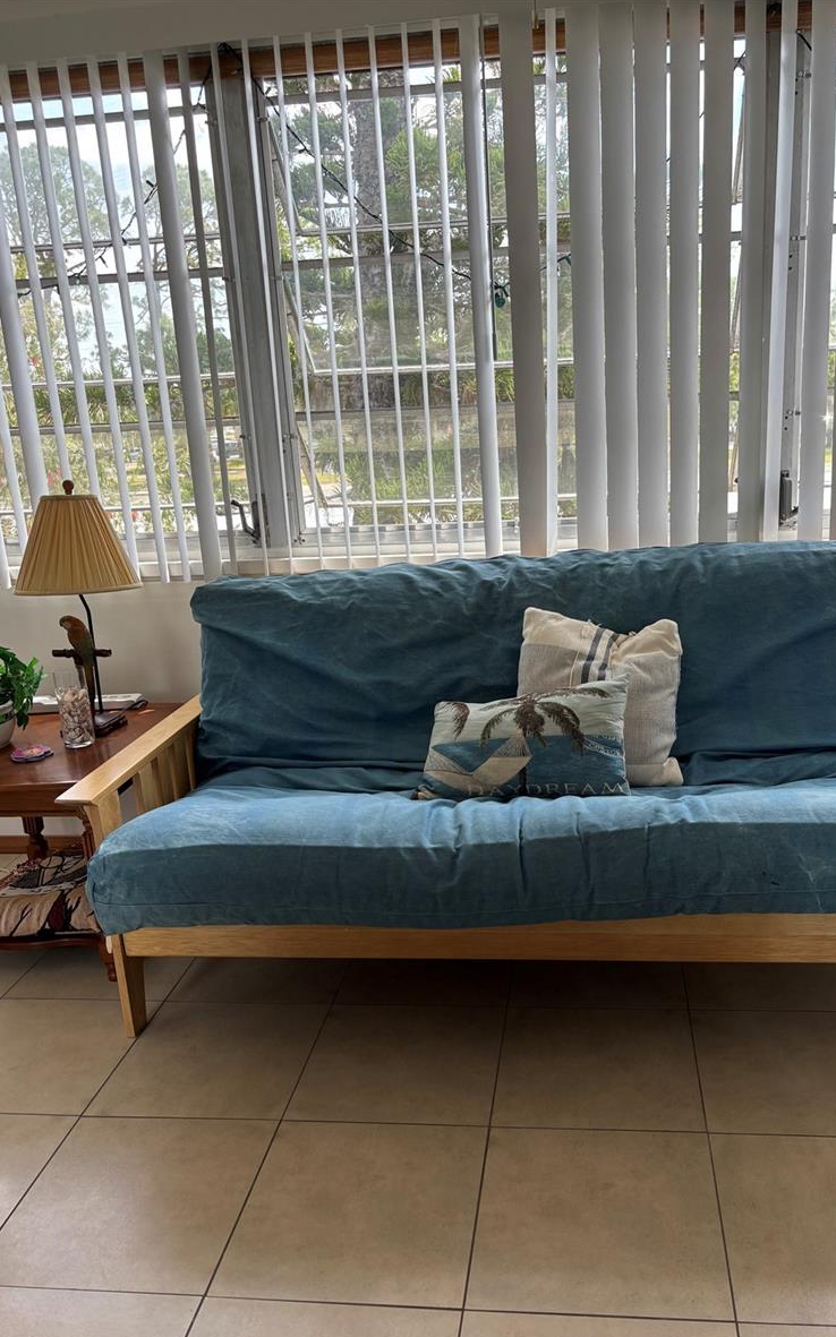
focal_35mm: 28
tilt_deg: -15.2
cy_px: 675
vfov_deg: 66.5
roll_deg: +2.3
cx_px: 483
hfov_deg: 44.4
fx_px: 1021
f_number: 1.6
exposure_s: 1/121
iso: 32
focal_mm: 5.96
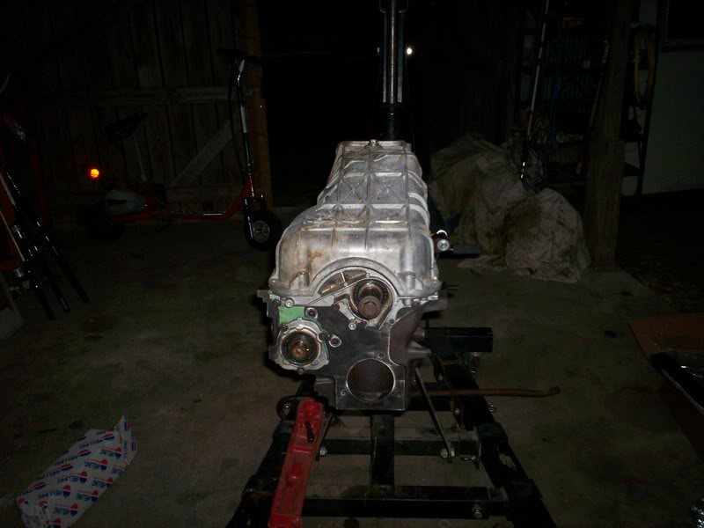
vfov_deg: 39.7
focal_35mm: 36
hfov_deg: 51.4
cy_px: 264
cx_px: 352
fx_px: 732
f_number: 4.5
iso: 140
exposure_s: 1/60
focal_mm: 6
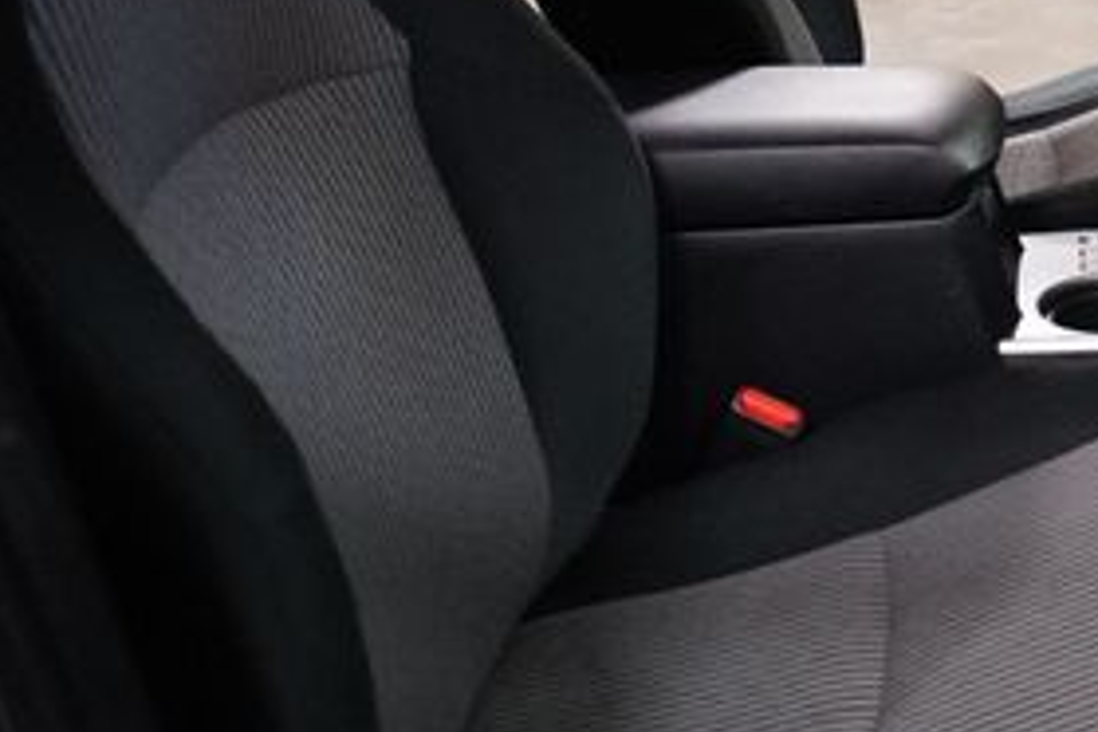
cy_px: 28
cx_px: 1251
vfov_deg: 23.7
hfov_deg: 31.5
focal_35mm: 55
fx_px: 1677
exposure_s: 1/125
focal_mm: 16
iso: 6400
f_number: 3.5
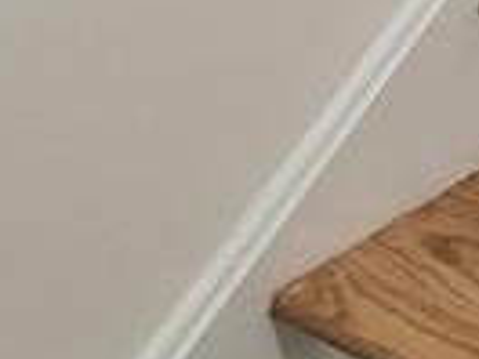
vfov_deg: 11.1
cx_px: 1466
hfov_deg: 11.1
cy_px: -620
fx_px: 1398
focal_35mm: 101
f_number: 2.2
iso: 320
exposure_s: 1/60.2
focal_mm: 2.2
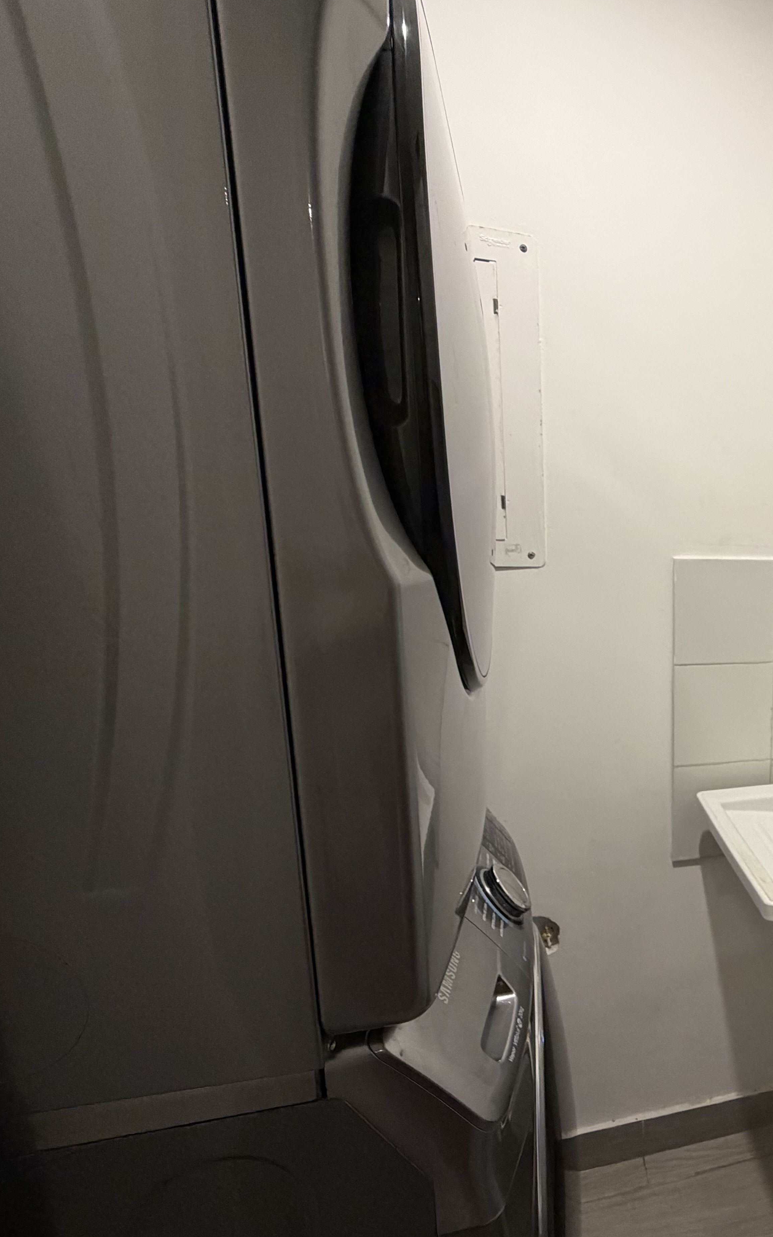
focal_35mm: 23
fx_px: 775
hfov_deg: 44.3
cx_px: 789
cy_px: 687
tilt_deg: -12.7
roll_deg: -1.8
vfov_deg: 76.9
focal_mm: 2.22
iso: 200
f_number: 2.2
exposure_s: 1/60
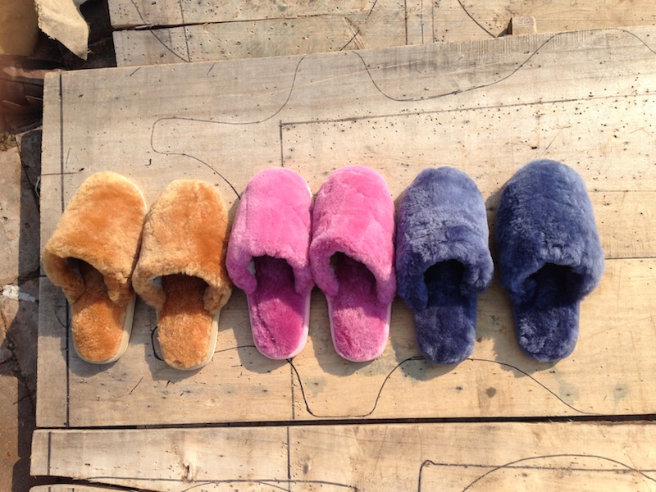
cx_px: 328
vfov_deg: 42.9
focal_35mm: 33
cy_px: 246
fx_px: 625
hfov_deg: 55.4
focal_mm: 4.12
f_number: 2.4
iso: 50
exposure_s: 1/1290
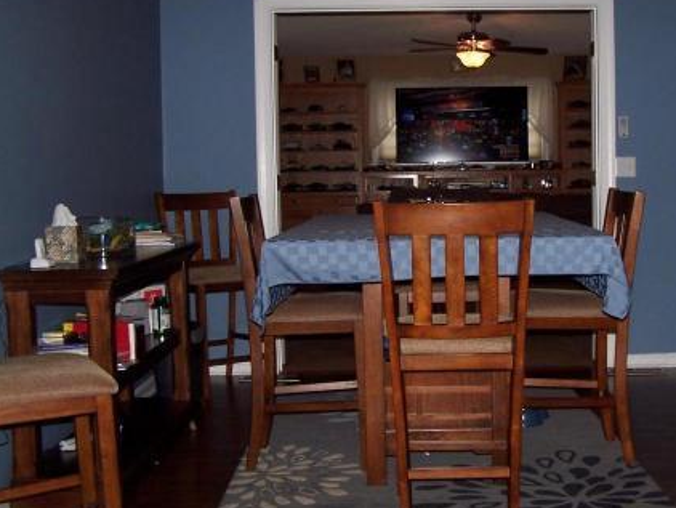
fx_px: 1075
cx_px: 460
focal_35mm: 55
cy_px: 226
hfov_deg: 34.5
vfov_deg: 26.6
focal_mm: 6.7
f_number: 2.8
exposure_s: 1/60
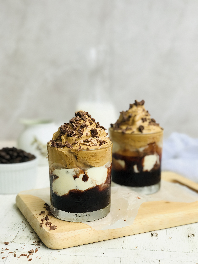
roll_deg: +0.9
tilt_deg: -10.4
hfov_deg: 25.7
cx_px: 99
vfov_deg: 33.8
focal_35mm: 57
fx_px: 435
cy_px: 132
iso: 20
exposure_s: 1/120
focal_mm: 6.6
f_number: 2.8
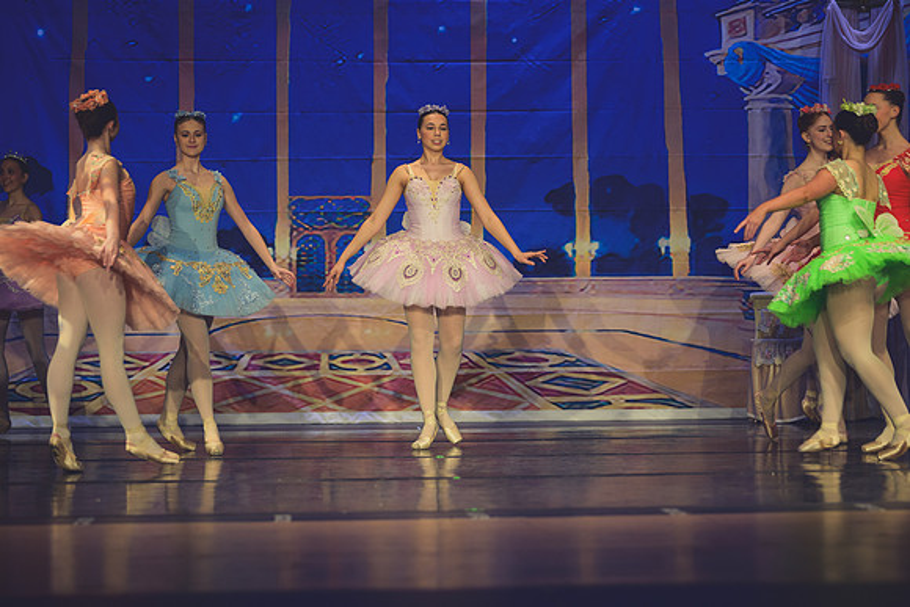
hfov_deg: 20.4
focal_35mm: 100
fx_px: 2528
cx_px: 455
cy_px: 304
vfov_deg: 13.7
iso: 1000
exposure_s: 1/320
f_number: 2.8
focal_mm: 100
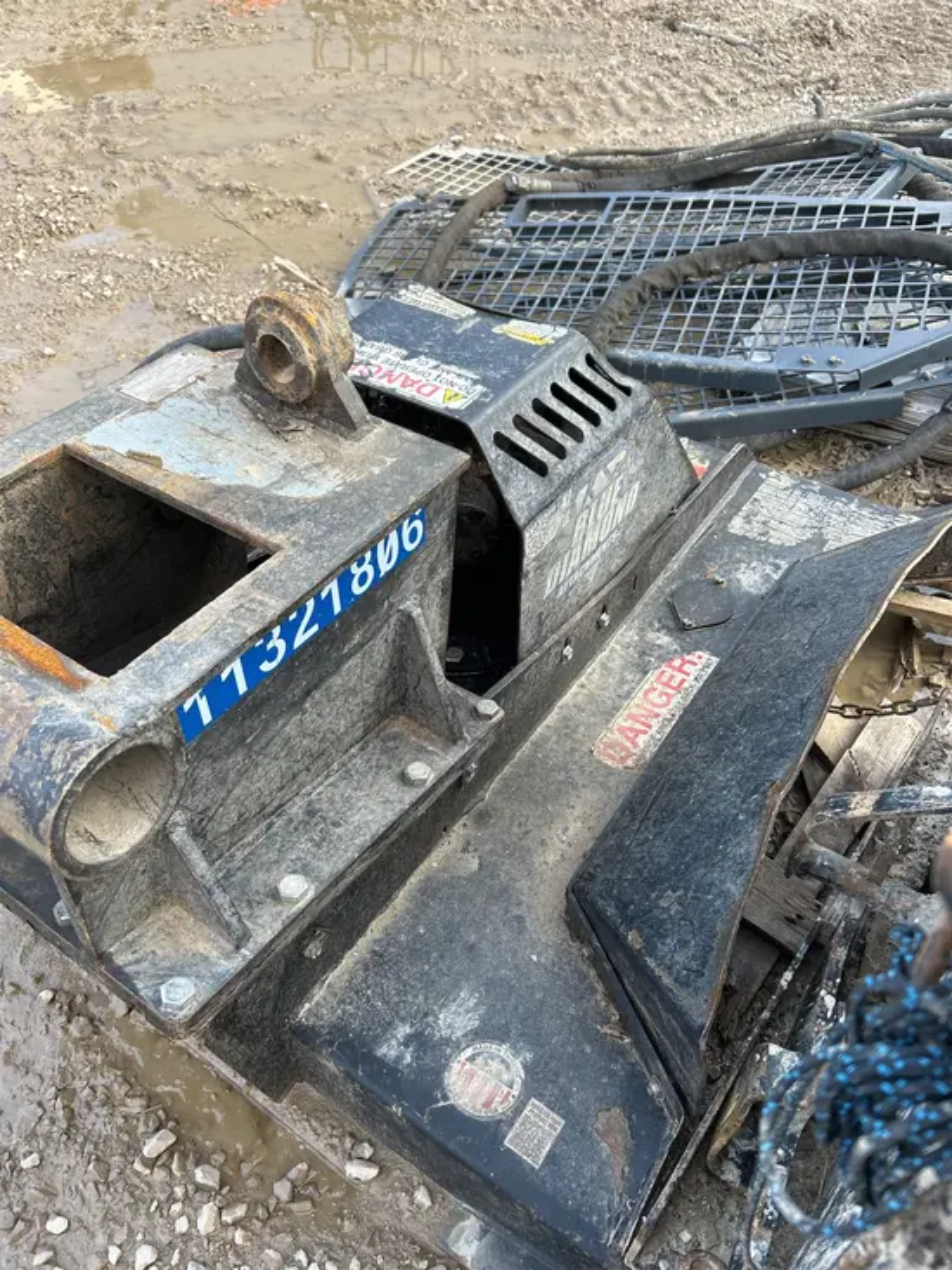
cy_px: 635
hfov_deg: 53.1
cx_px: 476
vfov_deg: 67.3
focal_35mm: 26
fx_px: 953
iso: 50
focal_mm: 5.7
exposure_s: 1/320
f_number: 1.5
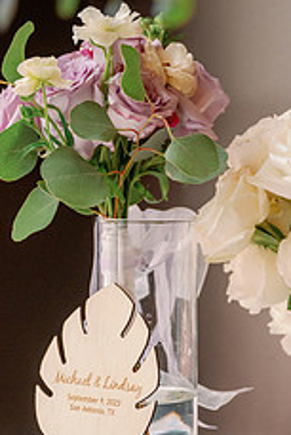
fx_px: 1453
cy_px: 287
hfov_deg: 11.4
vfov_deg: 17.0
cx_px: 223
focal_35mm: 120
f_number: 2.8
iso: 800
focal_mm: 61
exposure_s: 1/400
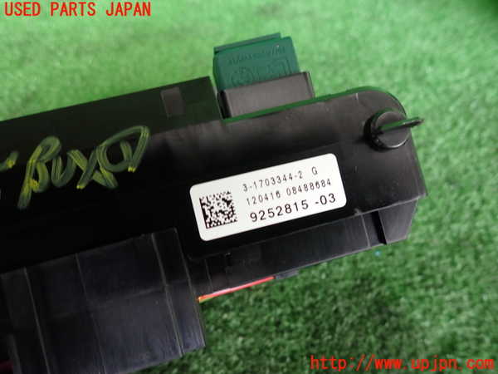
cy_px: 187
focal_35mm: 25
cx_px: 249
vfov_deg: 54.9
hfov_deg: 69.4
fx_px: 360
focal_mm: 4.5
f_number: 2
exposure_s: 1/50
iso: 200
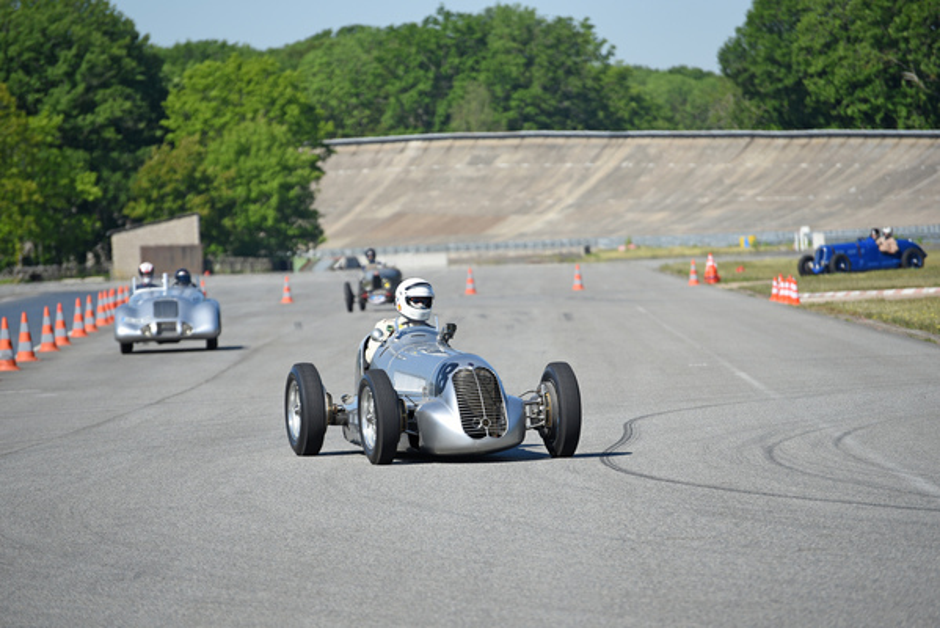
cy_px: 314
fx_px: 5747
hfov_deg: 9.4
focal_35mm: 220
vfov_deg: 6.3
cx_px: 470
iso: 110
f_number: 5.3
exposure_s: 1/640
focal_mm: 220
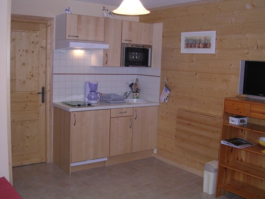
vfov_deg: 37.7
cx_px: 132
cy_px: 100
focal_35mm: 38
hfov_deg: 49.0
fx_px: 291
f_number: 2.8
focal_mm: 5.8
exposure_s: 1/60.1
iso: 214
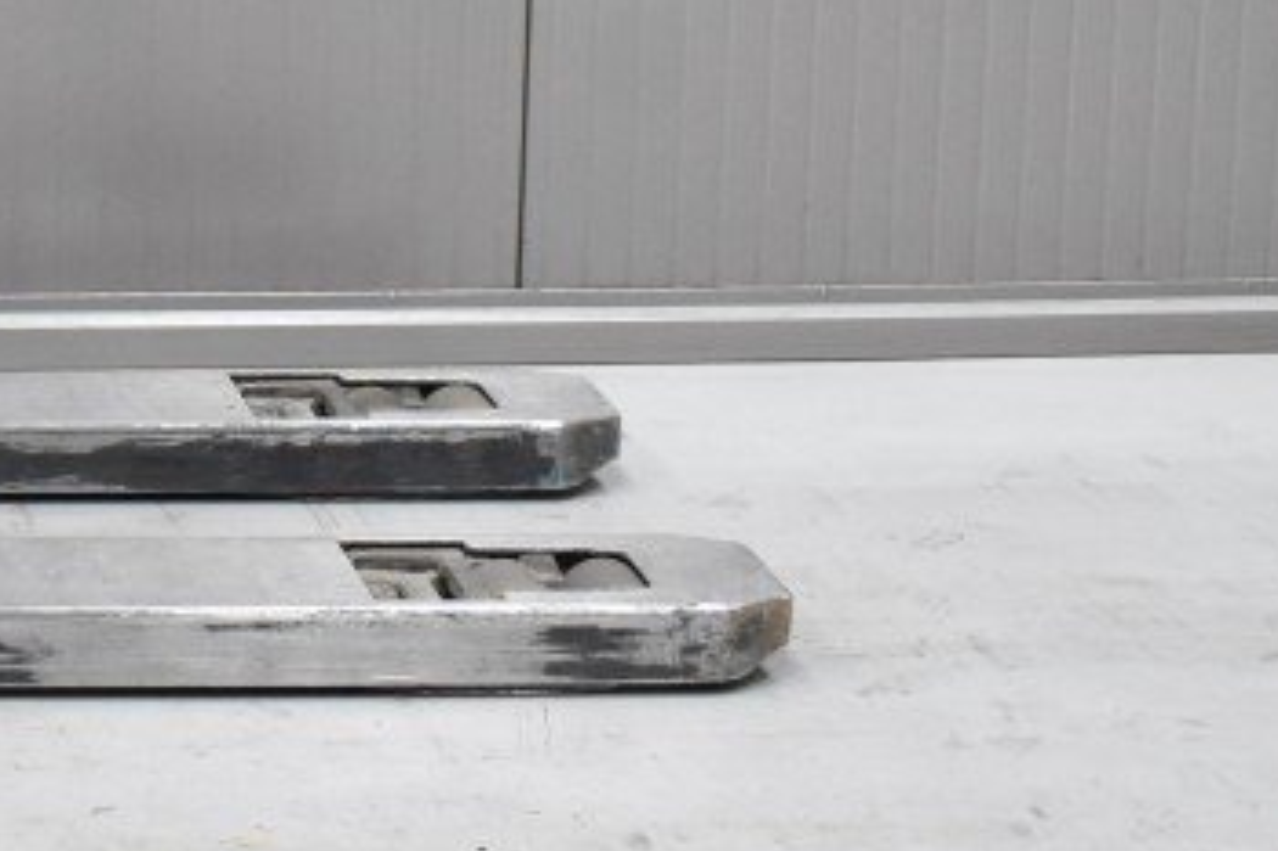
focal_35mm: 103
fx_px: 3655
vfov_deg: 12.7
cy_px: -365
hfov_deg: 17.8
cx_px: -628
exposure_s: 1/30
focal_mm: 20
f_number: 5
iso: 1600
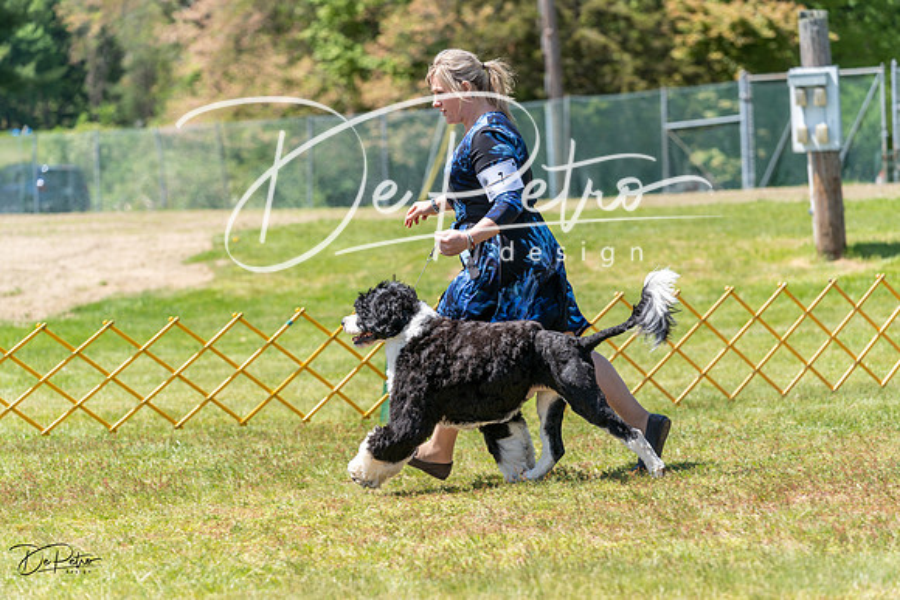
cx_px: 450
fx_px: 3501
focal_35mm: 140
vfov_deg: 9.8
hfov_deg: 14.7
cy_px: 300
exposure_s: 1/500
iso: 100
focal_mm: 140
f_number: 4.5
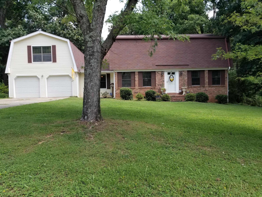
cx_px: 131
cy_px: 98
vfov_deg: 53.1
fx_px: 197
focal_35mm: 26
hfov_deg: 67.3
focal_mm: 4.3
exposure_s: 1/574
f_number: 1.7
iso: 50
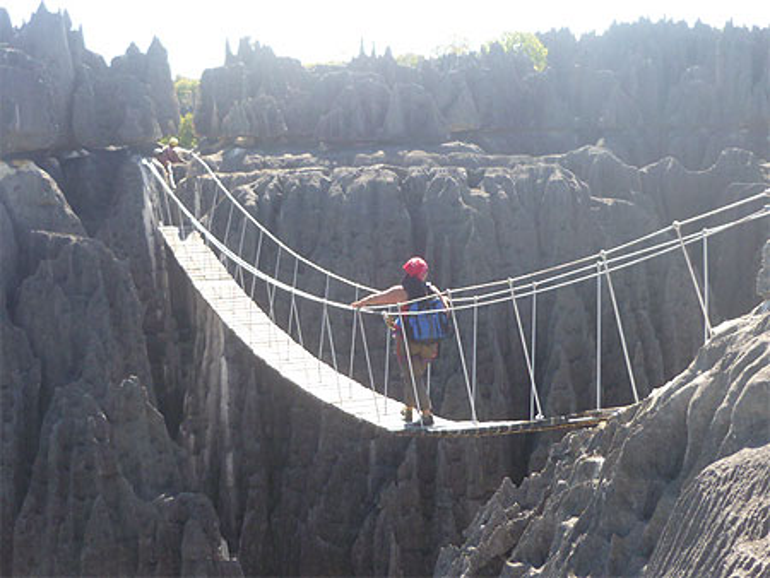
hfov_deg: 36.2
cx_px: 385
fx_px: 1180
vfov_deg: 27.5
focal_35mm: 53
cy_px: 289
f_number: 2.8
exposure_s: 1/320
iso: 80
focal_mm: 5.5
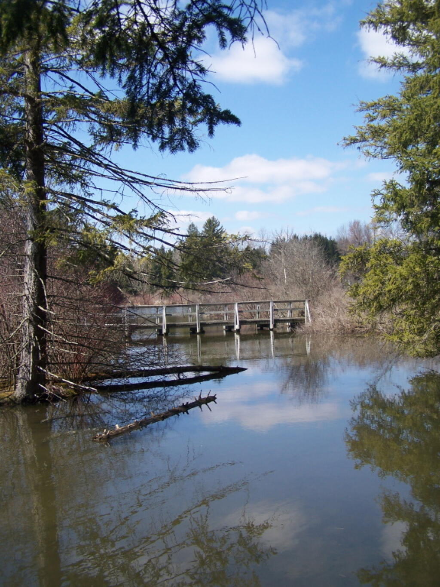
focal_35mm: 38
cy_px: 294
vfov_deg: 49.0
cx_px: 220
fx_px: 644
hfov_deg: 37.7
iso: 80
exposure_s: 1/1000
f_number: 2.8
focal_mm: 6.3
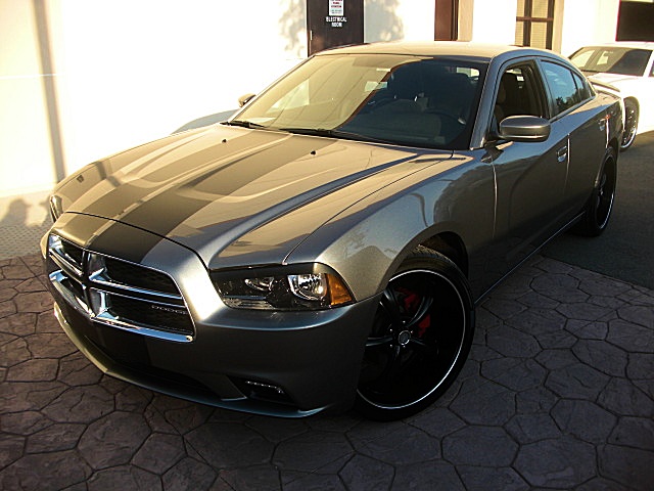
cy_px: 246
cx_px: 327
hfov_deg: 51.4
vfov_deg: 39.7
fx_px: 680
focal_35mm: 36
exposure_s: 1/320
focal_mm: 6.3
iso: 50
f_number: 2.8
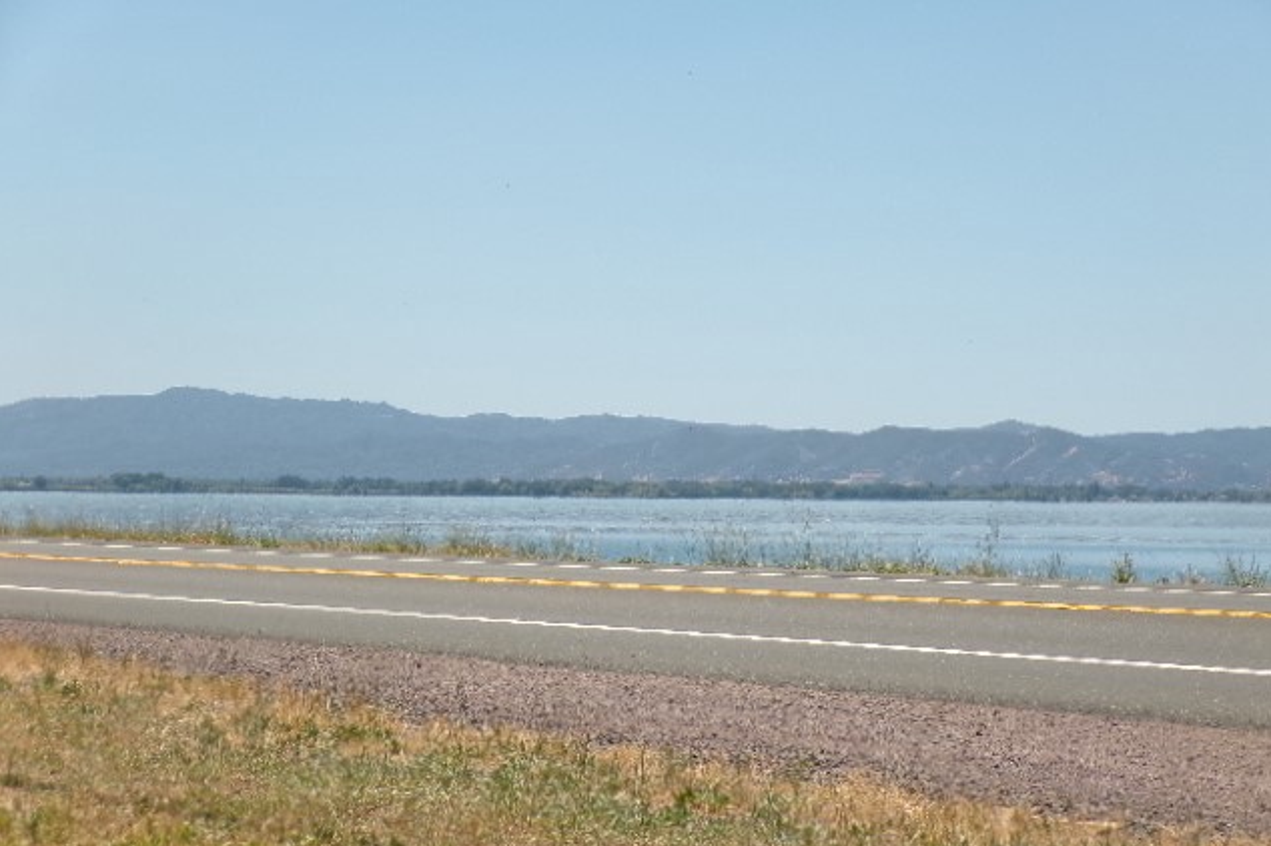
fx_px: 3670
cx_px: 640
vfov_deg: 13.1
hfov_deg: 19.6
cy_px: 465
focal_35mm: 104
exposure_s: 1/550
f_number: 4.7
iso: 100
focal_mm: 17.7
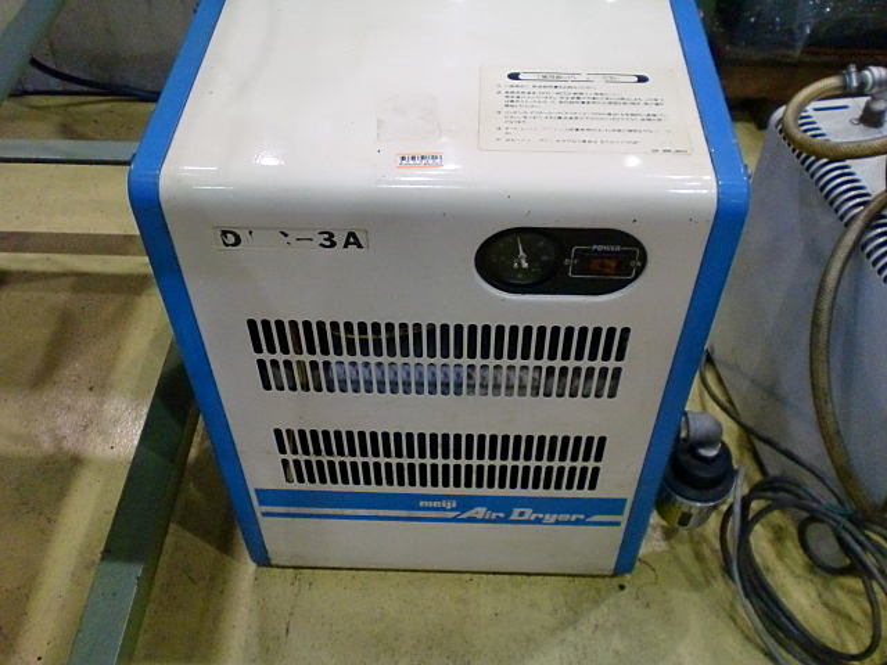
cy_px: 332
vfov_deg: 40.7
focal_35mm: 35
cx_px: 444
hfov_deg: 52.6
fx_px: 897
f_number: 3.1
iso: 400
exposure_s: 1/60
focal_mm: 6.3
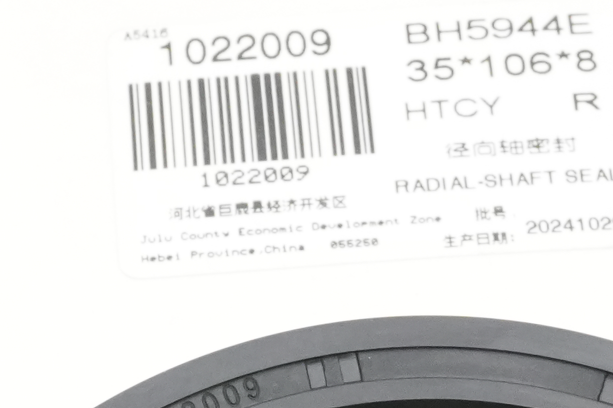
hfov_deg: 10.1
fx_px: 3482
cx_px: 377
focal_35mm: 205
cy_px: 584
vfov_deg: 6.6
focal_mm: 27
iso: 2500
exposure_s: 1/160
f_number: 11
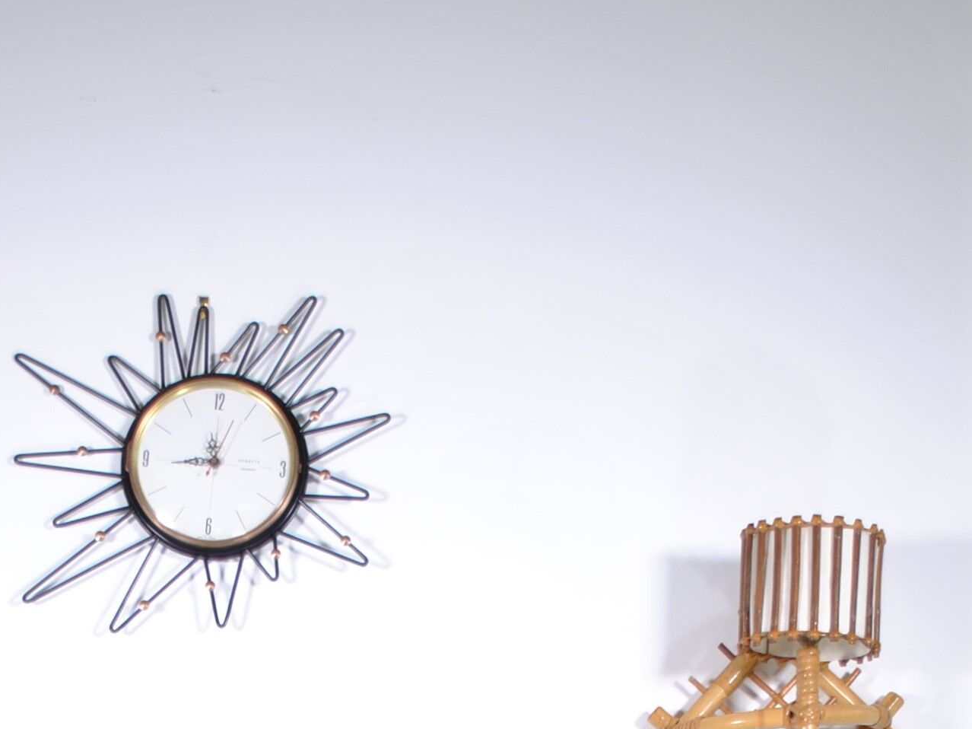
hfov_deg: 21.0
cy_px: 1391
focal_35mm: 93
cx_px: 302
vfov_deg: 13.8
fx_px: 2611
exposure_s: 1/20
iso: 100
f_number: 4
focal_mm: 22
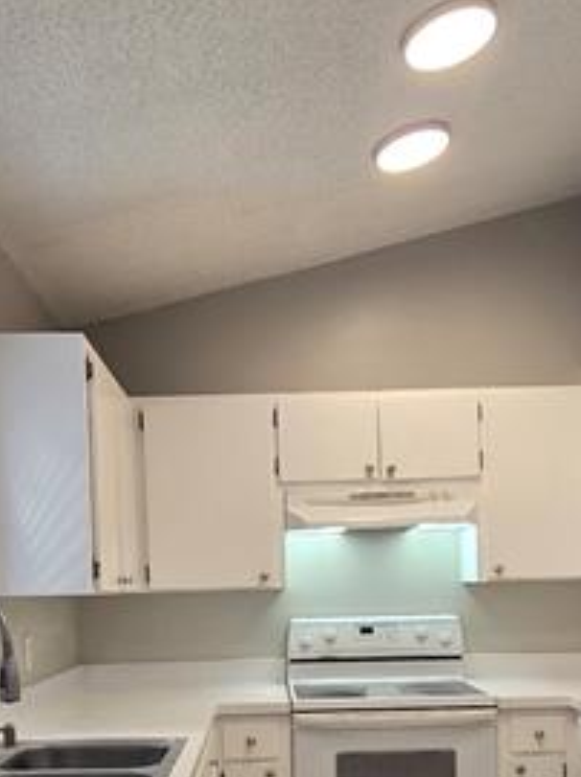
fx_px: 829
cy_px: 662
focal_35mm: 37
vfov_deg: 46.5
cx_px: 314
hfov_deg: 38.6
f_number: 2.2
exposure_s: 1/60
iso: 100
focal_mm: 2.2
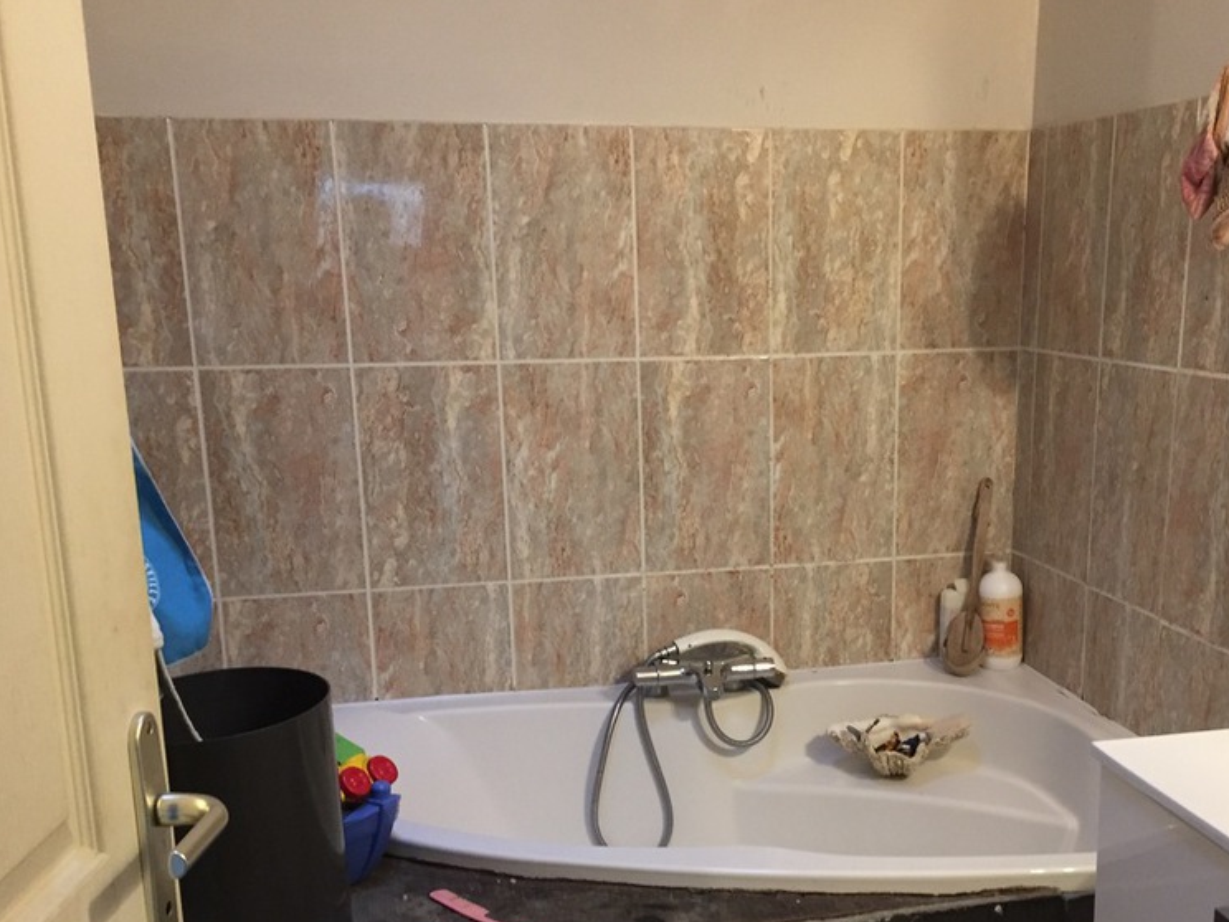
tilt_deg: -14.9
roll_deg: +0.4
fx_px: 1385
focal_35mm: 39
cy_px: 606
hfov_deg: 47.6
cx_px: 738
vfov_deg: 36.5
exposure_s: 1/33
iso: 250
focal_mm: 4.15
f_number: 2.2
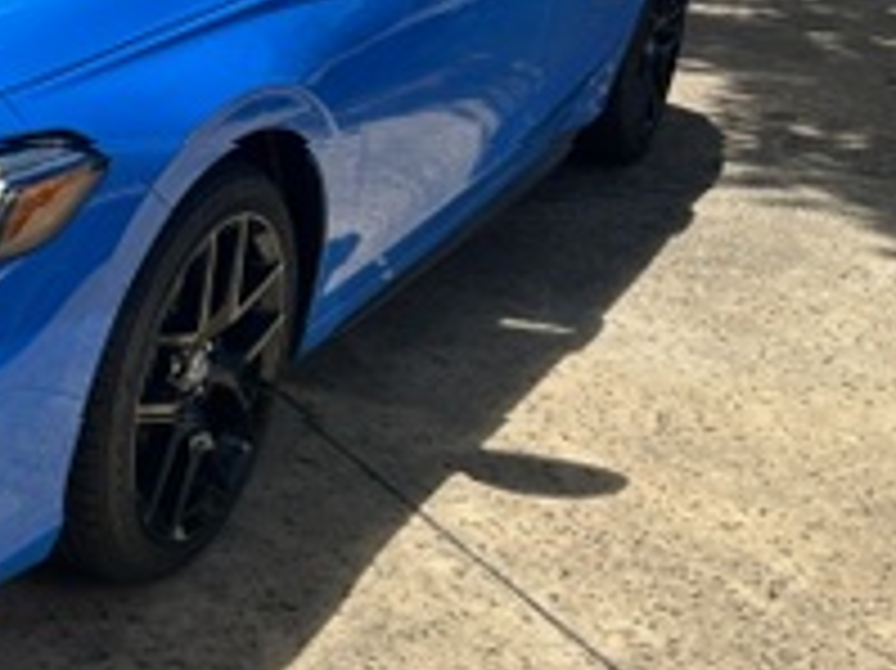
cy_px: 148
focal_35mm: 58
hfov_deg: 29.3
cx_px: -140
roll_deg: -0.7
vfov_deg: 24.8
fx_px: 1500
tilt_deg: -17.8
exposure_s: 1/3861
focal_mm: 6.86
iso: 80
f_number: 1.78
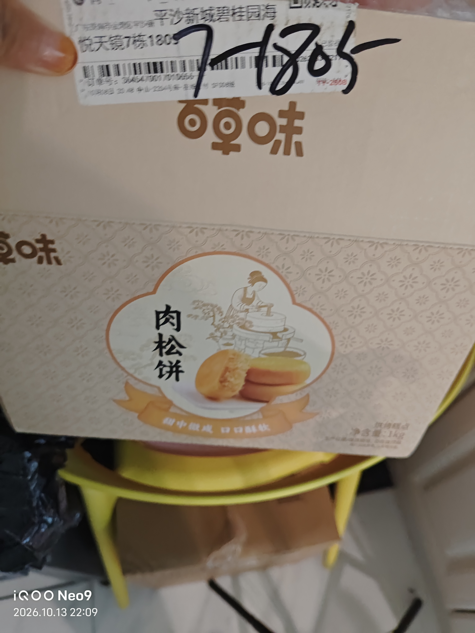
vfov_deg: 73.9
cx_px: 238
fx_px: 421
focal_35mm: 23
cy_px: 316
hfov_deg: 58.9
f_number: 1.88
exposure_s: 1/33.3
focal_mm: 5.56
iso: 2959
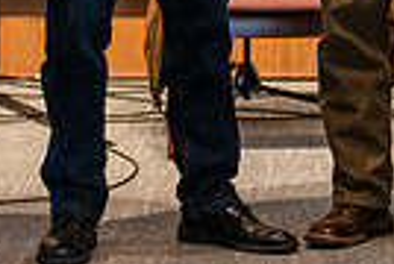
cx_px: 406
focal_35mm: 302
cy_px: -180
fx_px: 3313
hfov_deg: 6.8
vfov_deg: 4.5
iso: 2500
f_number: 4
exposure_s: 1/160
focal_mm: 70
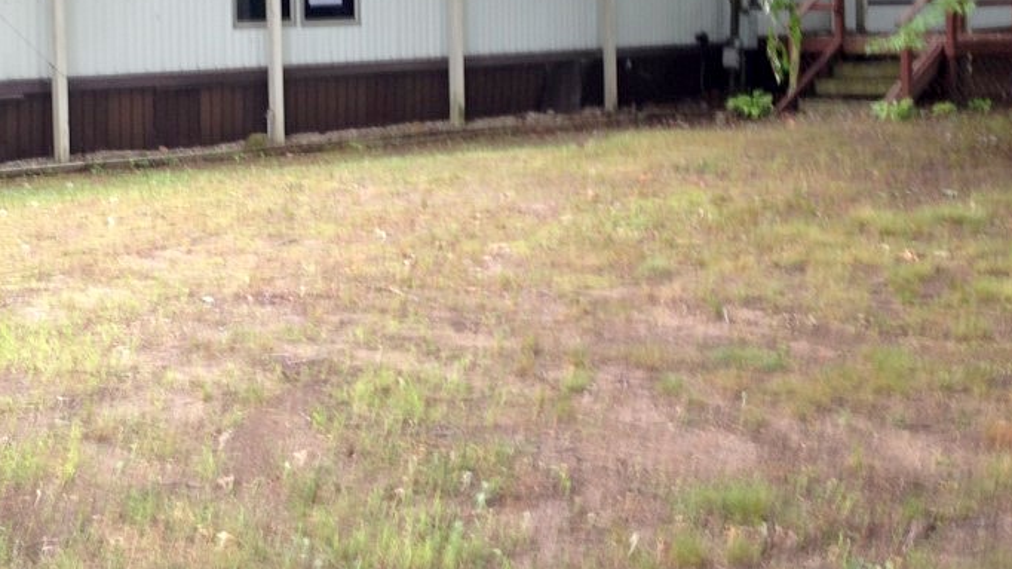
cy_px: 27
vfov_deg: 21.6
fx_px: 1448
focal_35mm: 54
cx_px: 297
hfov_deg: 37.9
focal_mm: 4.13
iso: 50
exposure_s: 1/20
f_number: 2.4
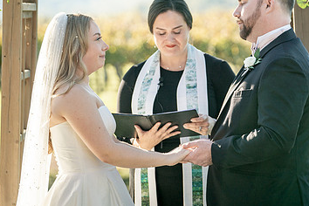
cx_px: 195
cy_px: 72
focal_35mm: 246
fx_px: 2111
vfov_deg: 5.6
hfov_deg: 8.4
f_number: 4
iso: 100
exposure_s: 1/640
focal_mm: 140
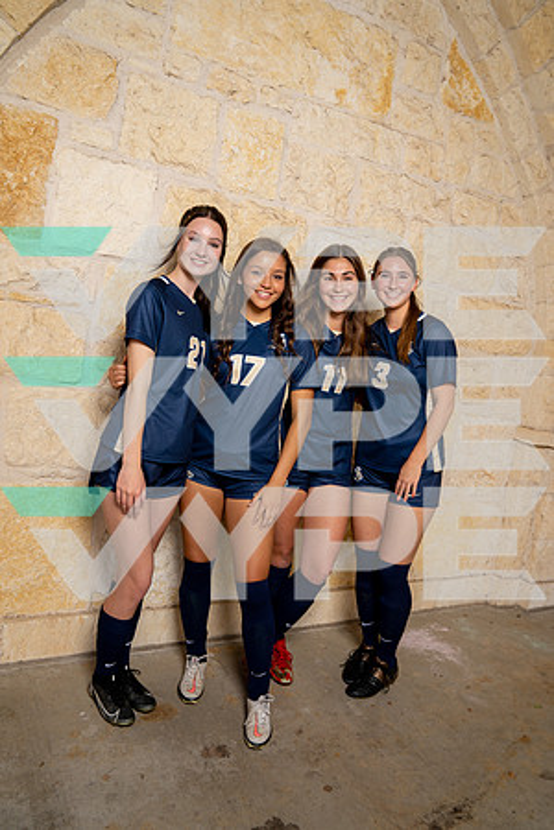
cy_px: 415
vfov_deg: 65.5
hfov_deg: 46.4
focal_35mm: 28
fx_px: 646
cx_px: 277
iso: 100
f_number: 5
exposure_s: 1/250
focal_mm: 28
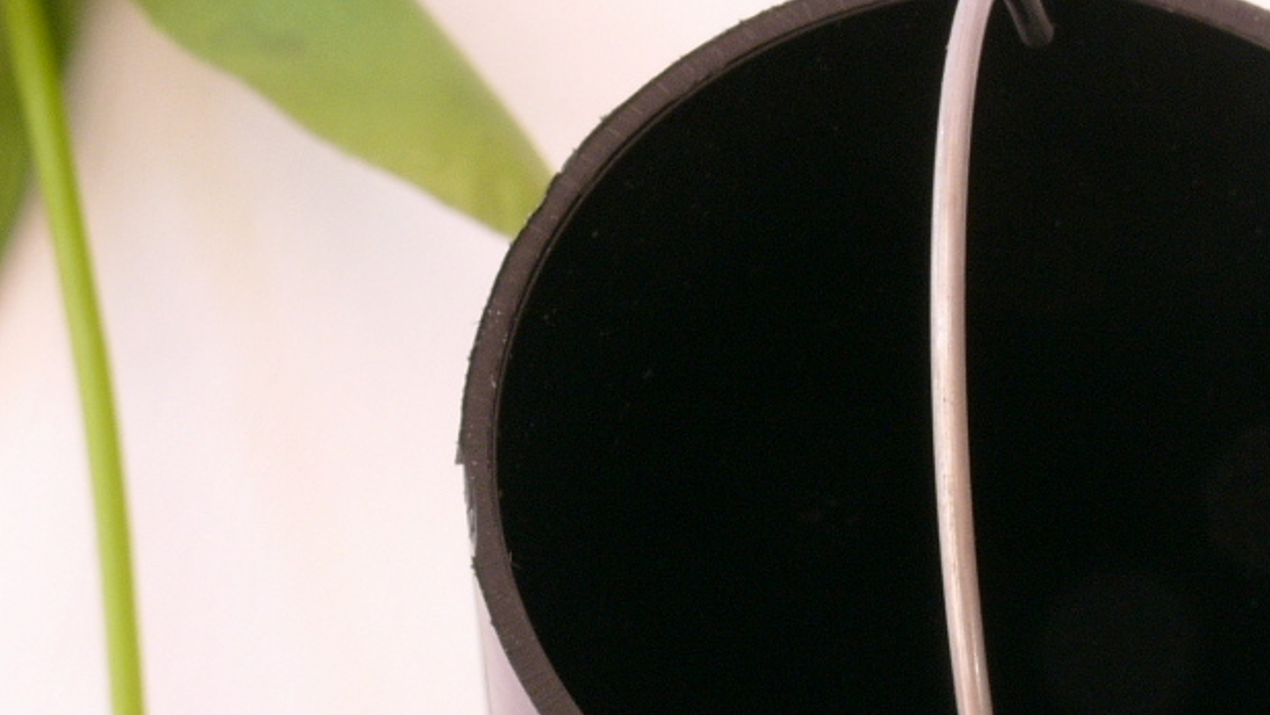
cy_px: 629
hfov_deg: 10.6
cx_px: 991
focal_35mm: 203
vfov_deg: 6.0
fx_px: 6838
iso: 100
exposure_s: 1/2.5
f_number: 10.1
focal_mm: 22.5
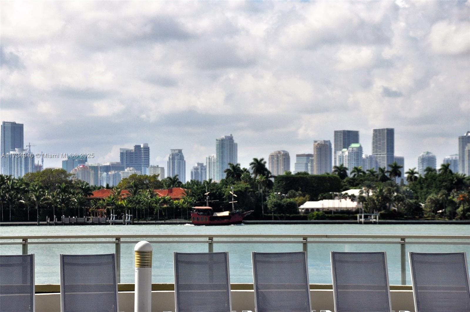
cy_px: 156
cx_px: 235
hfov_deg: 13.1
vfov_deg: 8.7
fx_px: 2053
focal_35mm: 158
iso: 800
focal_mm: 105
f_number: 10
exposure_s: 1/1600
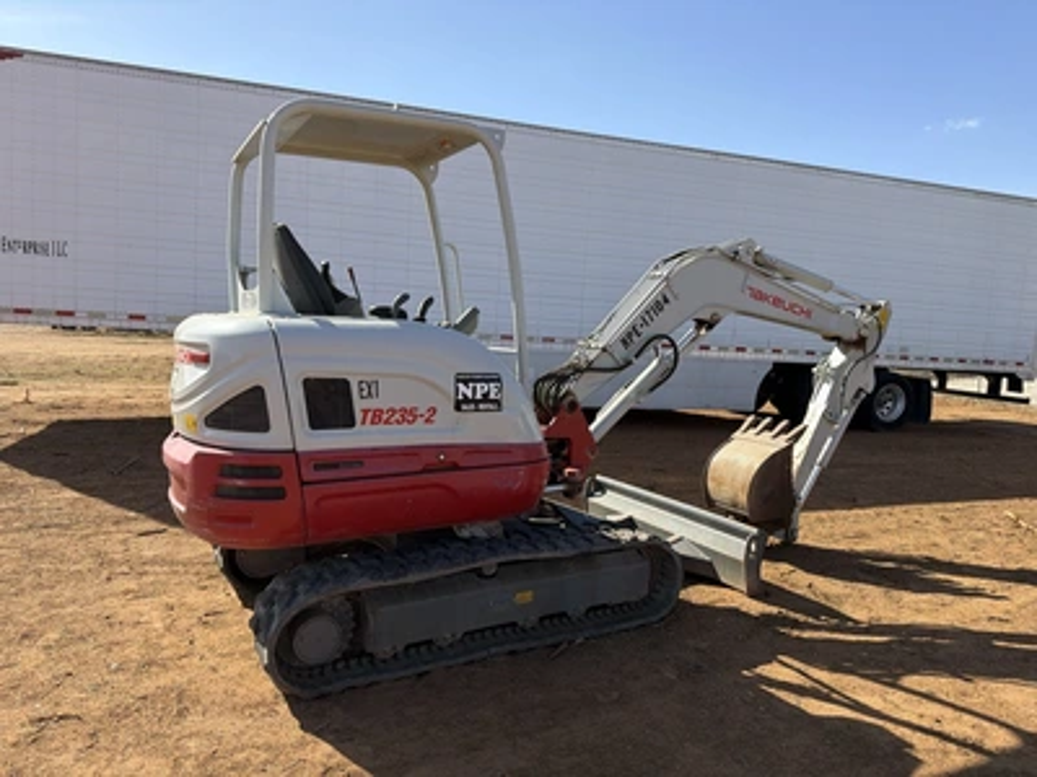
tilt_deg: -5.6
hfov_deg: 71.6
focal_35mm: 24
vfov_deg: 56.8
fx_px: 719
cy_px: 388
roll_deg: -2.5
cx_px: 518
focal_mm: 6.76
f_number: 1.78
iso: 80
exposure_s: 1/2907
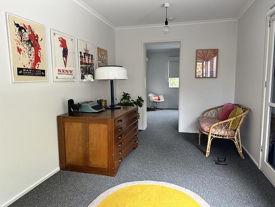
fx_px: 191
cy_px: 104
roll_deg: +0.9
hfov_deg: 71.5
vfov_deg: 56.9
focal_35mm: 24
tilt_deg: -7.2
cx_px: 138
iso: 200
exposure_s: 1/121
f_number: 1.78
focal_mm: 6.86
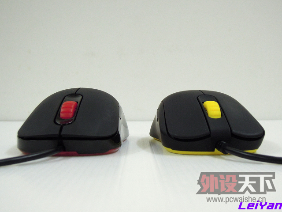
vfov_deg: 32.2
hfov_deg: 42.1
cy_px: 106
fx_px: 367
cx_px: 141
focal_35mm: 45
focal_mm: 8.1
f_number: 3.5
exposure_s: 1/25
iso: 400
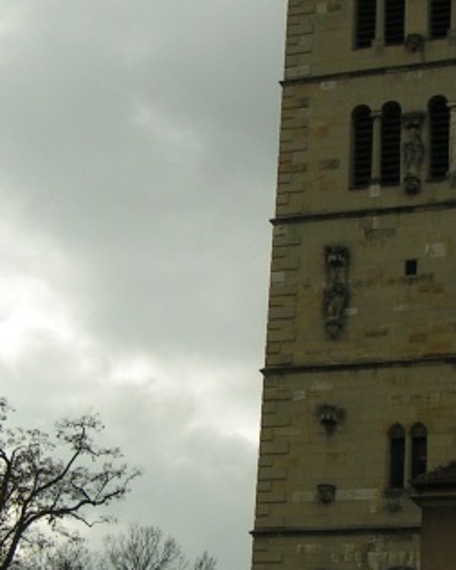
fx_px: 1585
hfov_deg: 16.3
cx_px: 294
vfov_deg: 20.4
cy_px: 251
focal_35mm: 94
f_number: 5.6
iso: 50
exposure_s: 1/800
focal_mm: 5.8
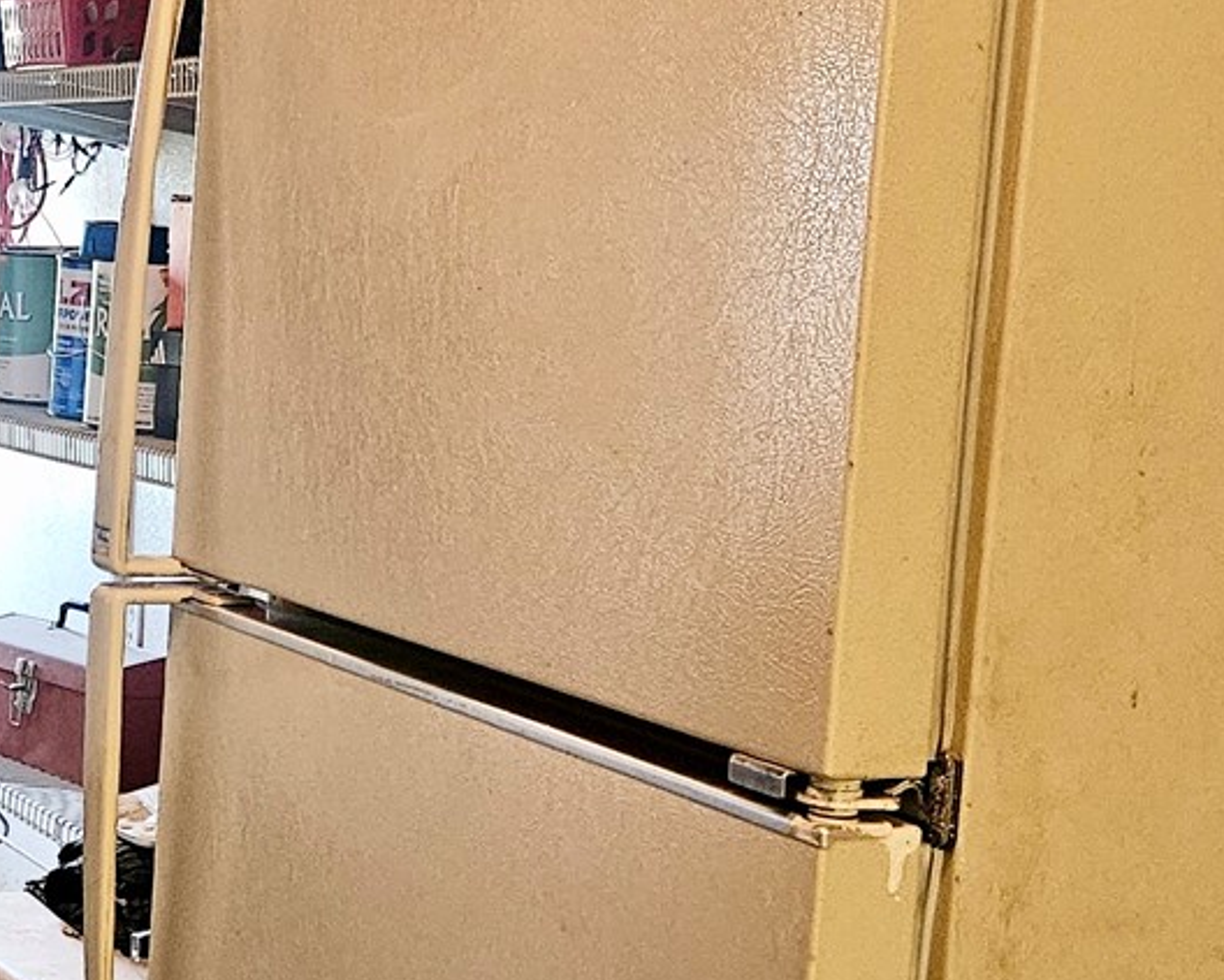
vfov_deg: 17.6
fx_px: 3153
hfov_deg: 21.1
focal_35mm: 87
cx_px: -51
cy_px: 663
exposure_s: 1/120
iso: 500
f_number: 1.8
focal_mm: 5.4
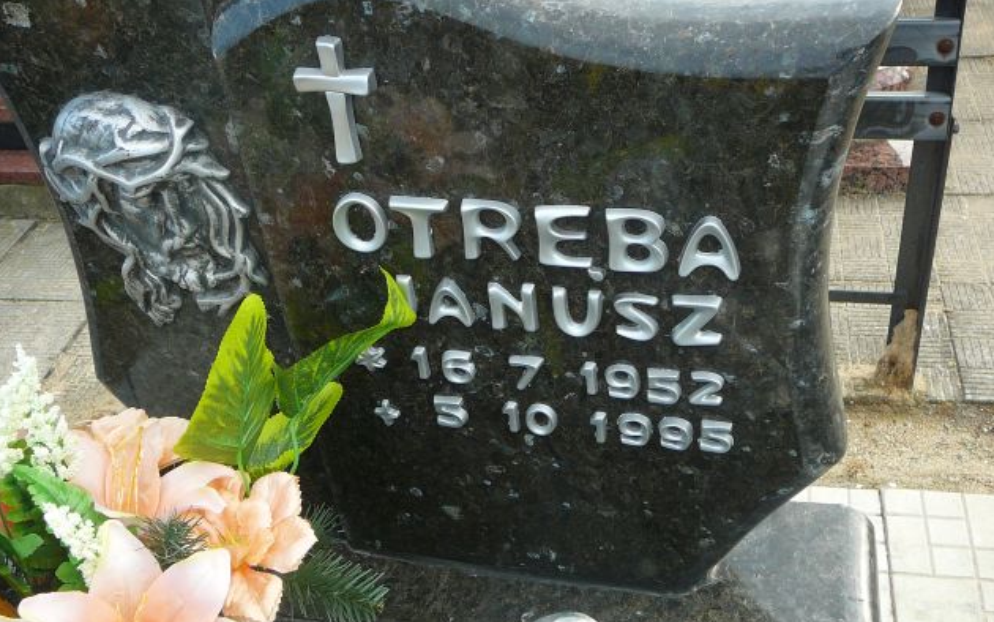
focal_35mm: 42
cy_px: 350
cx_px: 502
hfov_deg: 47.2
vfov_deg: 30.5
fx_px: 1138
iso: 80
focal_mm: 5.8
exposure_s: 1/125
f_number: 3
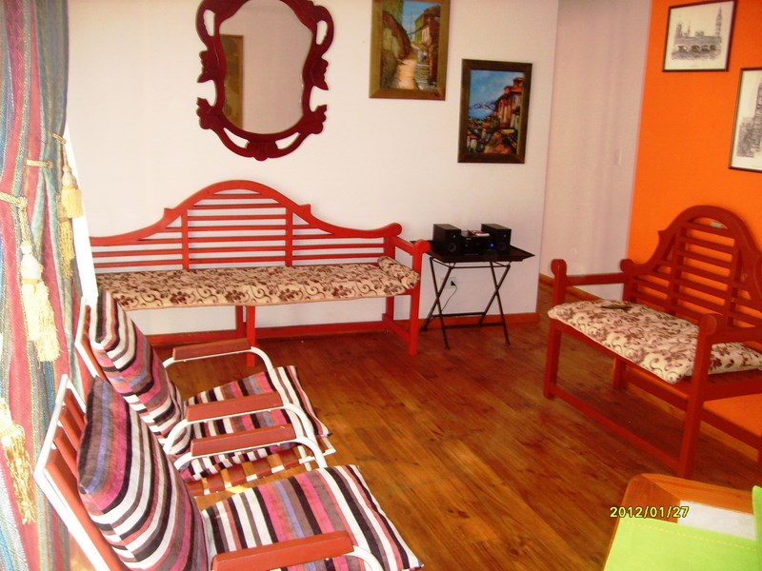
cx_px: 381
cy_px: 286
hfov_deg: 52.6
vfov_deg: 40.7
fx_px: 770
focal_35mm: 35
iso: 120
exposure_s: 1/45
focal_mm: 5.8
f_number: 2.8
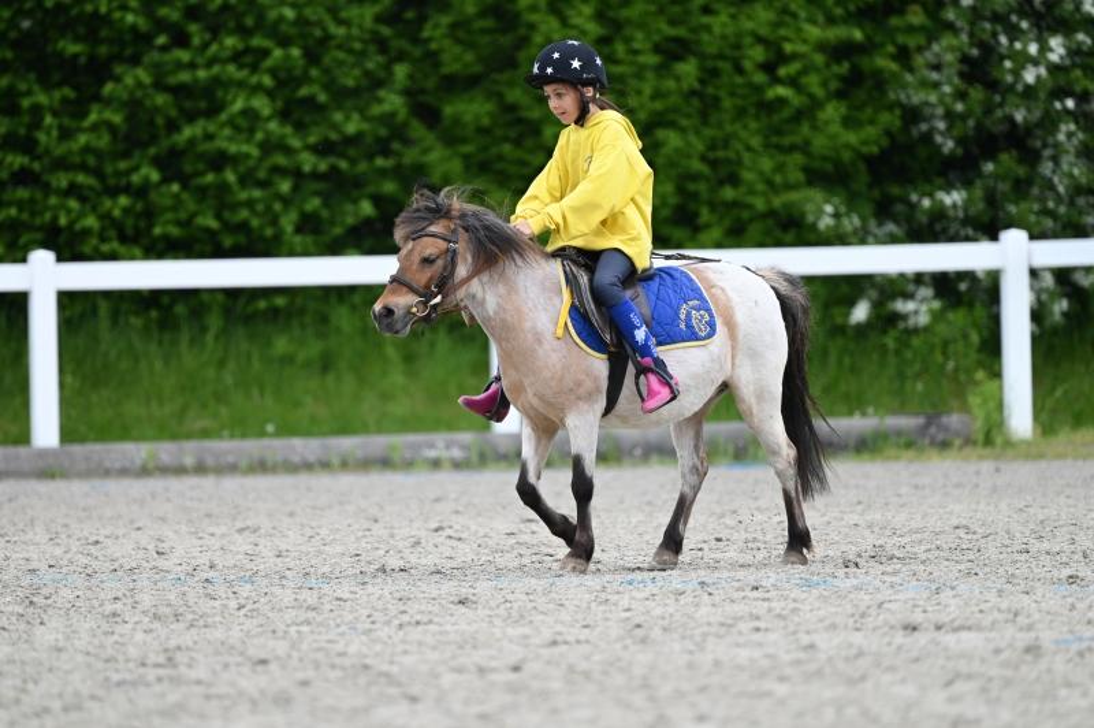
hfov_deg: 5.2
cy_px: 364
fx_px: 12145
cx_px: 547
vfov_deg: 3.4
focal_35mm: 400
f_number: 5.6
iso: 640
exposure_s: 1/1250
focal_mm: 400
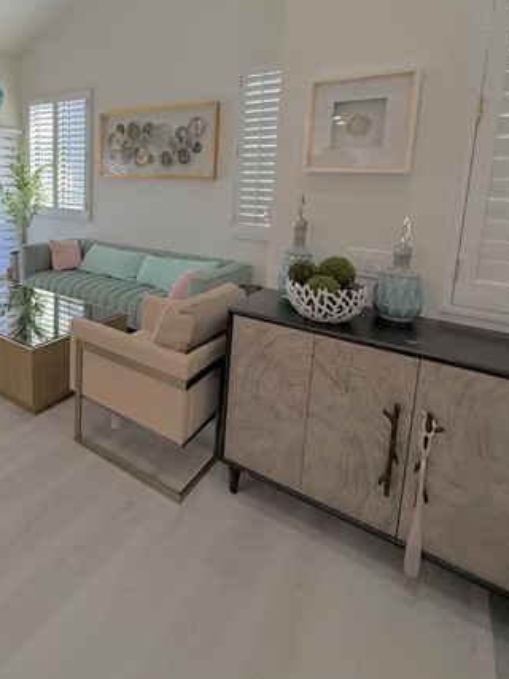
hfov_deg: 60.5
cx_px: 137
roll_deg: -1.3
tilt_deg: -6.8
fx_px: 412
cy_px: 240
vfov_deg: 77.1
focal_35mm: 21
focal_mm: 2.22
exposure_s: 1/120
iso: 250
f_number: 2.2
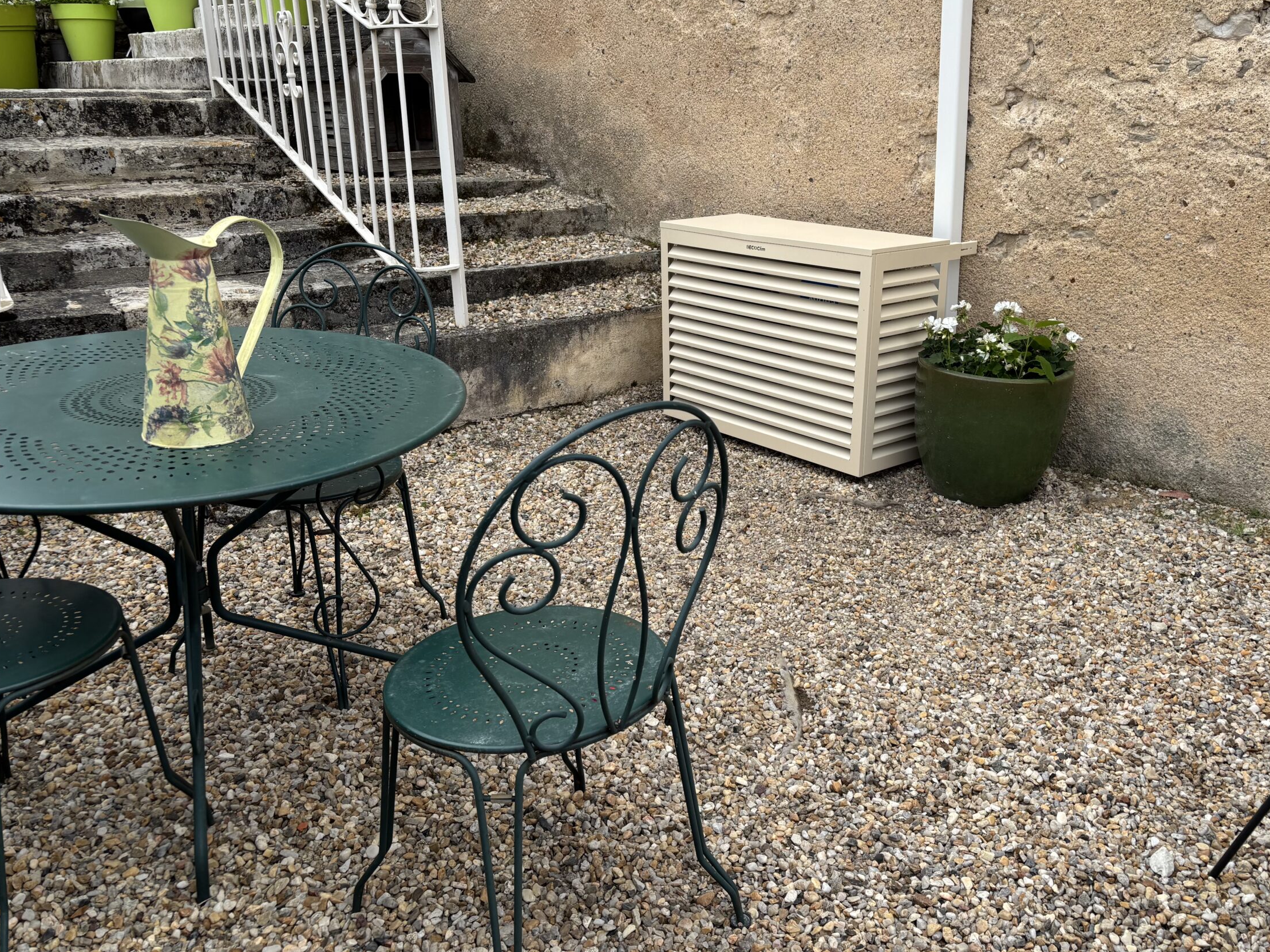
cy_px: 426
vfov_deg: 46.7
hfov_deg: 59.7
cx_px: 725
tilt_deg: -17.4
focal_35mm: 30
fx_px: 1101
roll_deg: -0.1
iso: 50
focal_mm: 5.96
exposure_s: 1/1381
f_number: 1.6
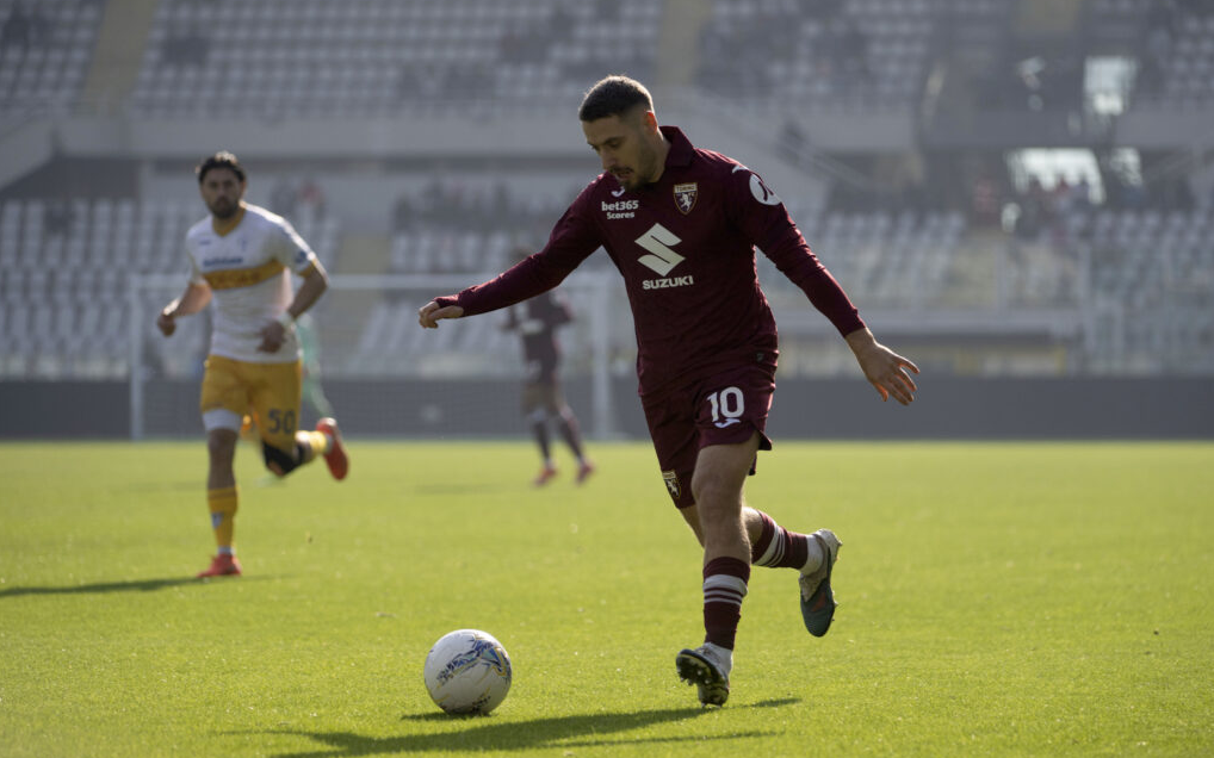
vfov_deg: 6.4
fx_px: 6782
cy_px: 389
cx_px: 606
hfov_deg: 10.2
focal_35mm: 205
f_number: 4
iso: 250
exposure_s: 1/1250
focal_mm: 200
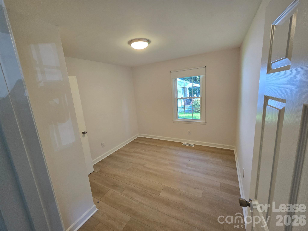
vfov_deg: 89.9
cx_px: 154
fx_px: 116
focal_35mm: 13
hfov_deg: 106.2
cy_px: 116
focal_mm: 2.2
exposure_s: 1/60
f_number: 2.2
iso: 80
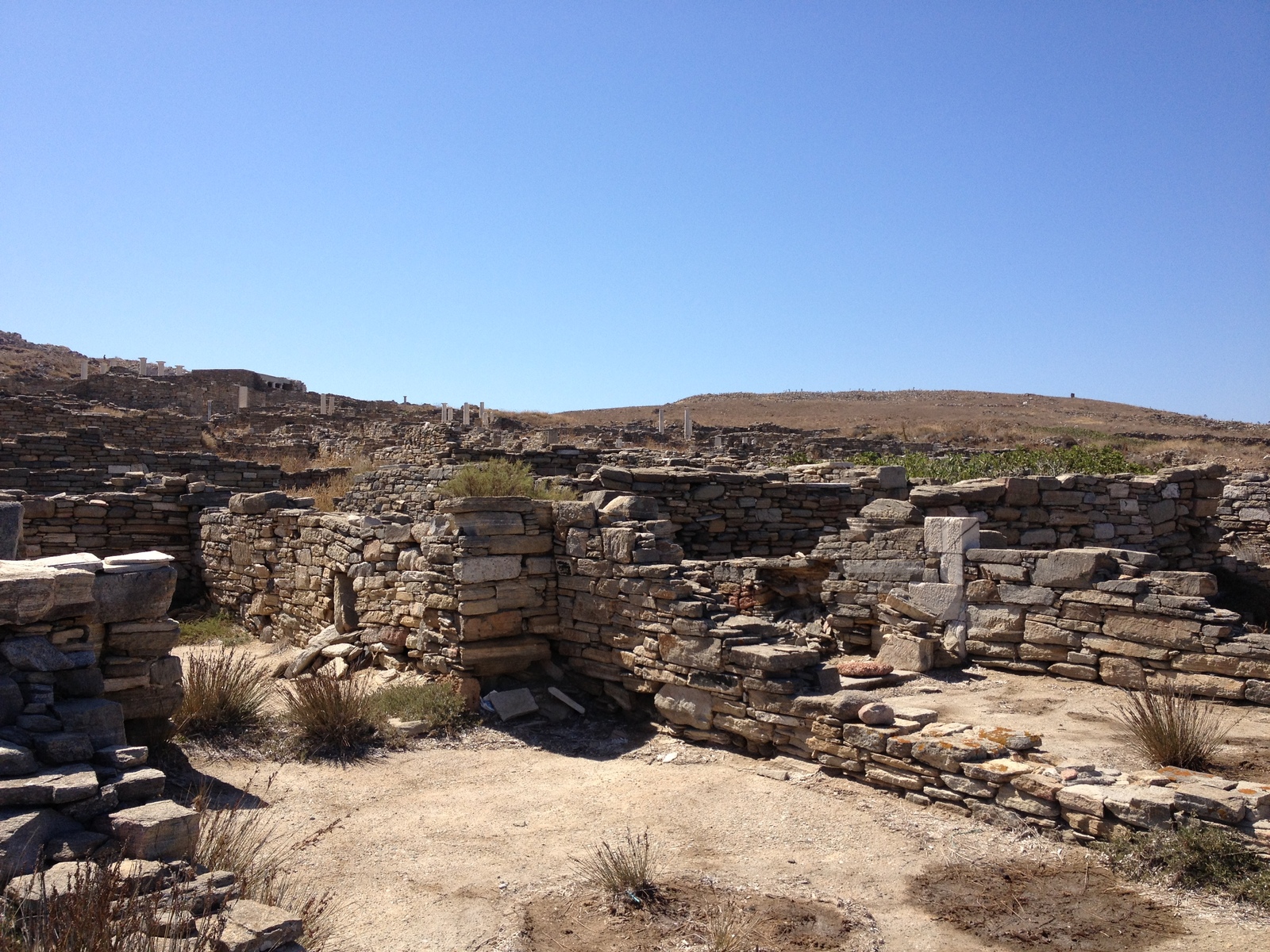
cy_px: 476
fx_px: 1284
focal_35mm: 35
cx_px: 635
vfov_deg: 40.7
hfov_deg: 52.6
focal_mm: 4.28
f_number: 2.4
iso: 50
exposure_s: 1/1727
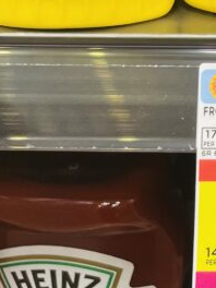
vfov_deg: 18.2
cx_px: 334
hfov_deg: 13.7
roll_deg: -0.7
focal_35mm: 101
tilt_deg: -17.8
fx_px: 840
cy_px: -79
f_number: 1.6
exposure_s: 1/60
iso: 80
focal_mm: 4.2
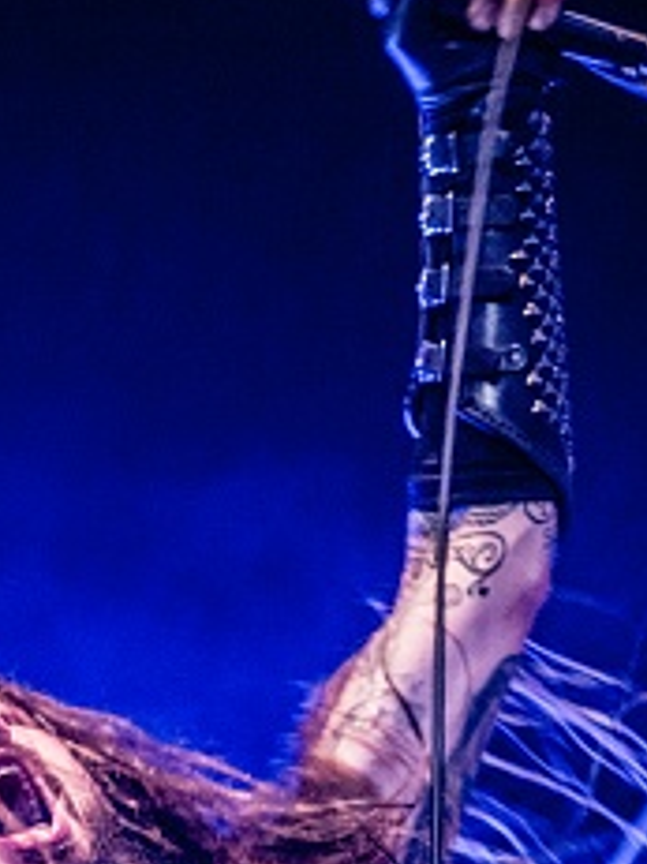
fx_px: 3367
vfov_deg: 14.5
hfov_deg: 10.9
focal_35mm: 135
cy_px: 754
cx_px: 56
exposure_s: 1/125
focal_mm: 45
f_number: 2.8
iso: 1250
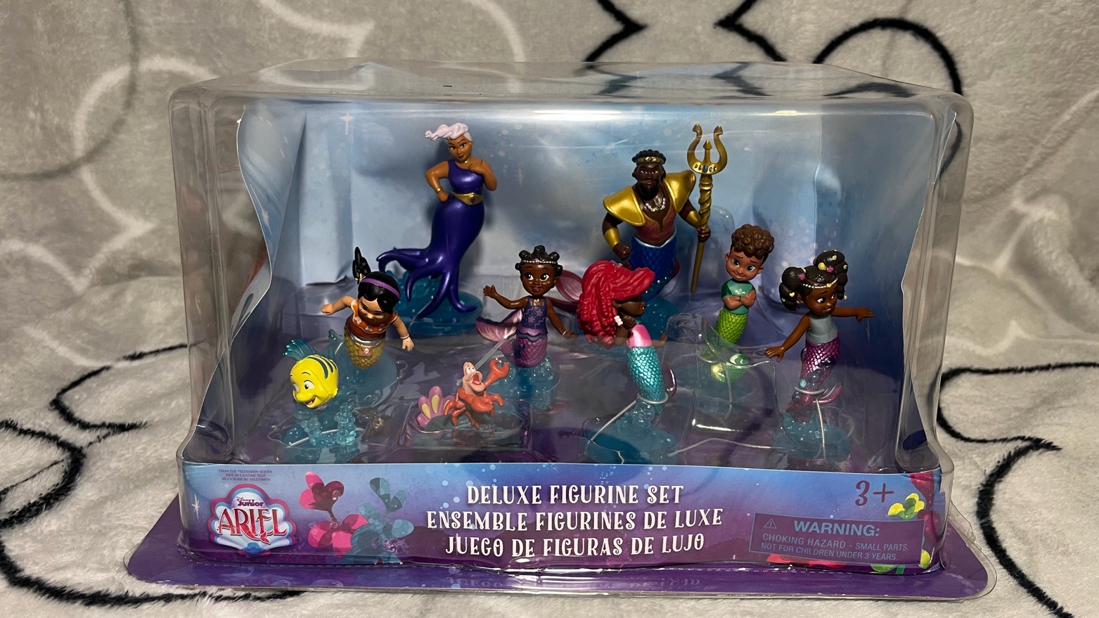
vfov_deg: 40.1
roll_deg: +0.6
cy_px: 339
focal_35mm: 29
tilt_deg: -22.8
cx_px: 537
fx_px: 845
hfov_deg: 66.1
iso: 100
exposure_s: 1/50
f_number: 1.6
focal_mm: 5.1
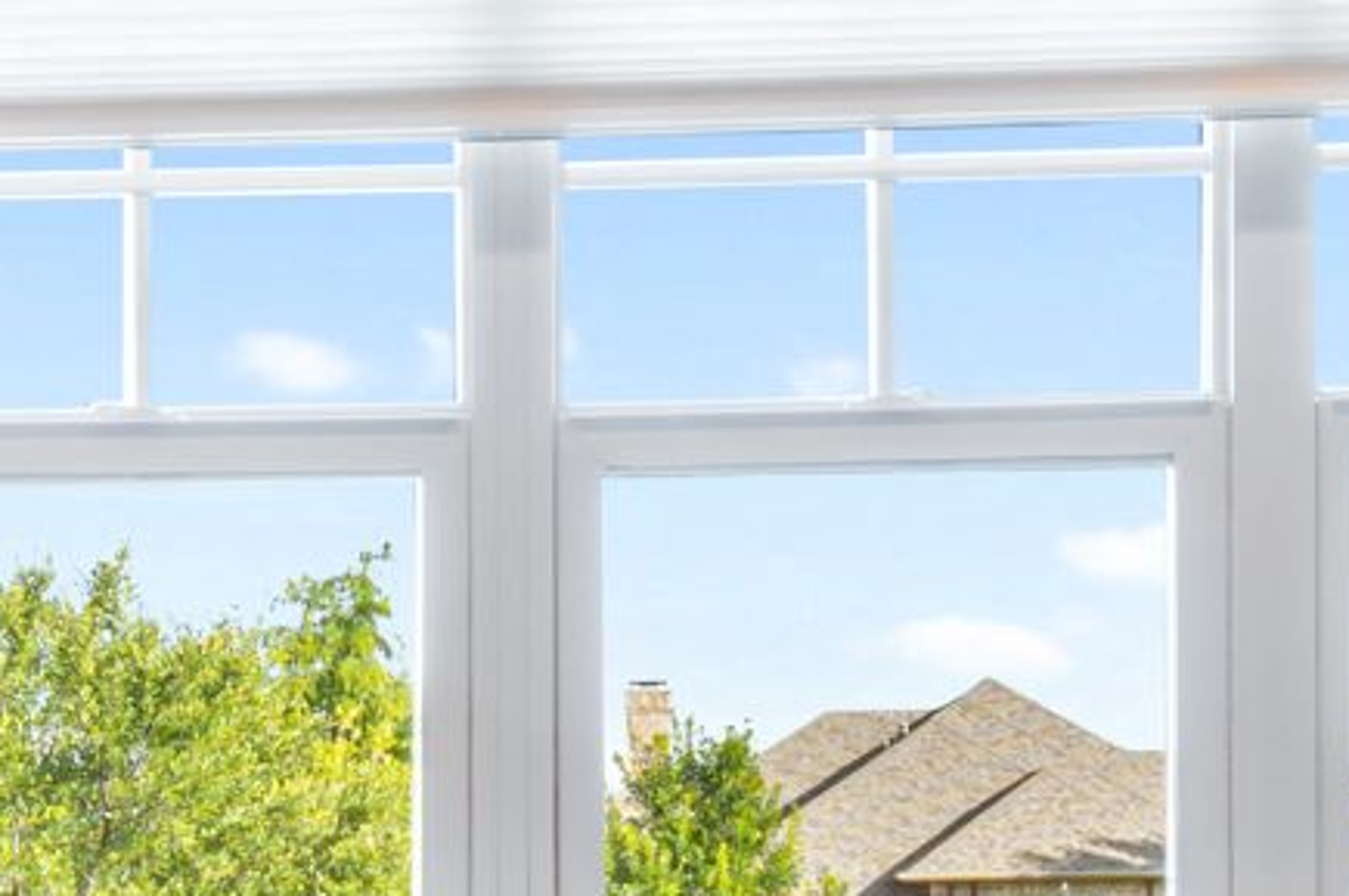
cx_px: 502
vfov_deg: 14.5
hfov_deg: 22.1
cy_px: 974
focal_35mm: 92
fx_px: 3444
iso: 250
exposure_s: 1/10
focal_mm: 16
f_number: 9
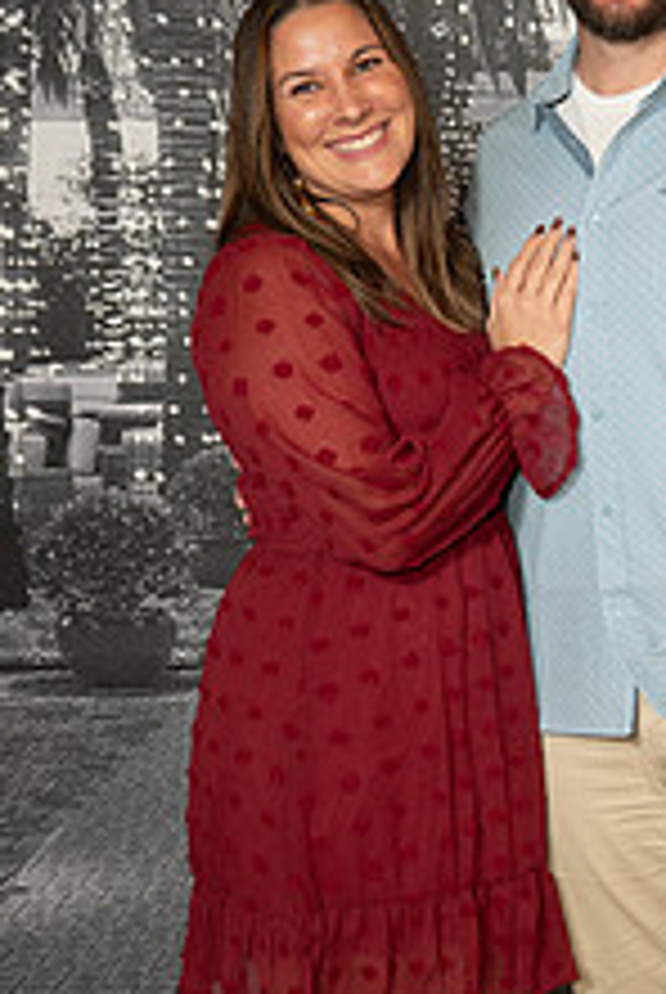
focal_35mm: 86
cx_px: 576
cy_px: 625
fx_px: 2379
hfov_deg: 15.8
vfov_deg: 23.5
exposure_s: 1/160
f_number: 2.8
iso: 1000
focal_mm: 42.3
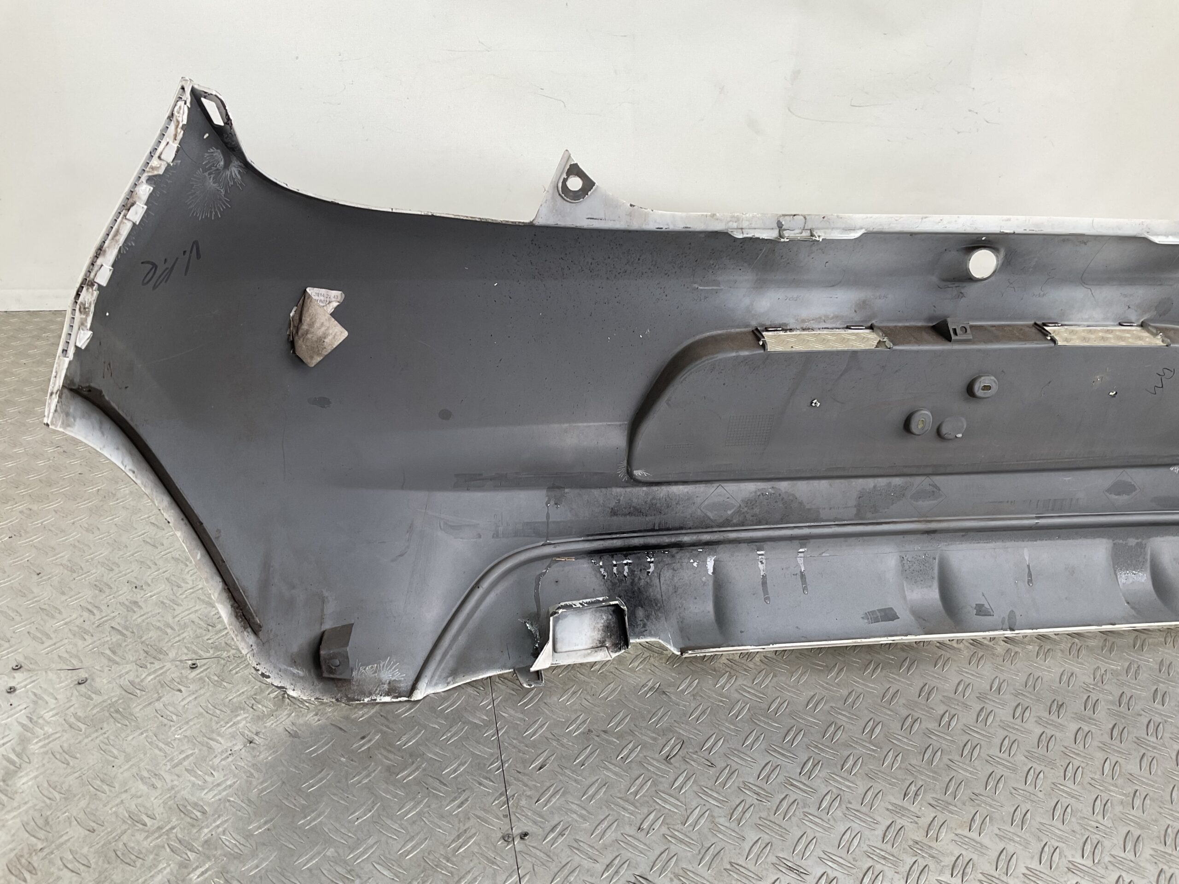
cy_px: 442
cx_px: 590
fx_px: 988
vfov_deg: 48.2
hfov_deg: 61.7
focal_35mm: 29
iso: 25
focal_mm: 3
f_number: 1.8
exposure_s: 1/120
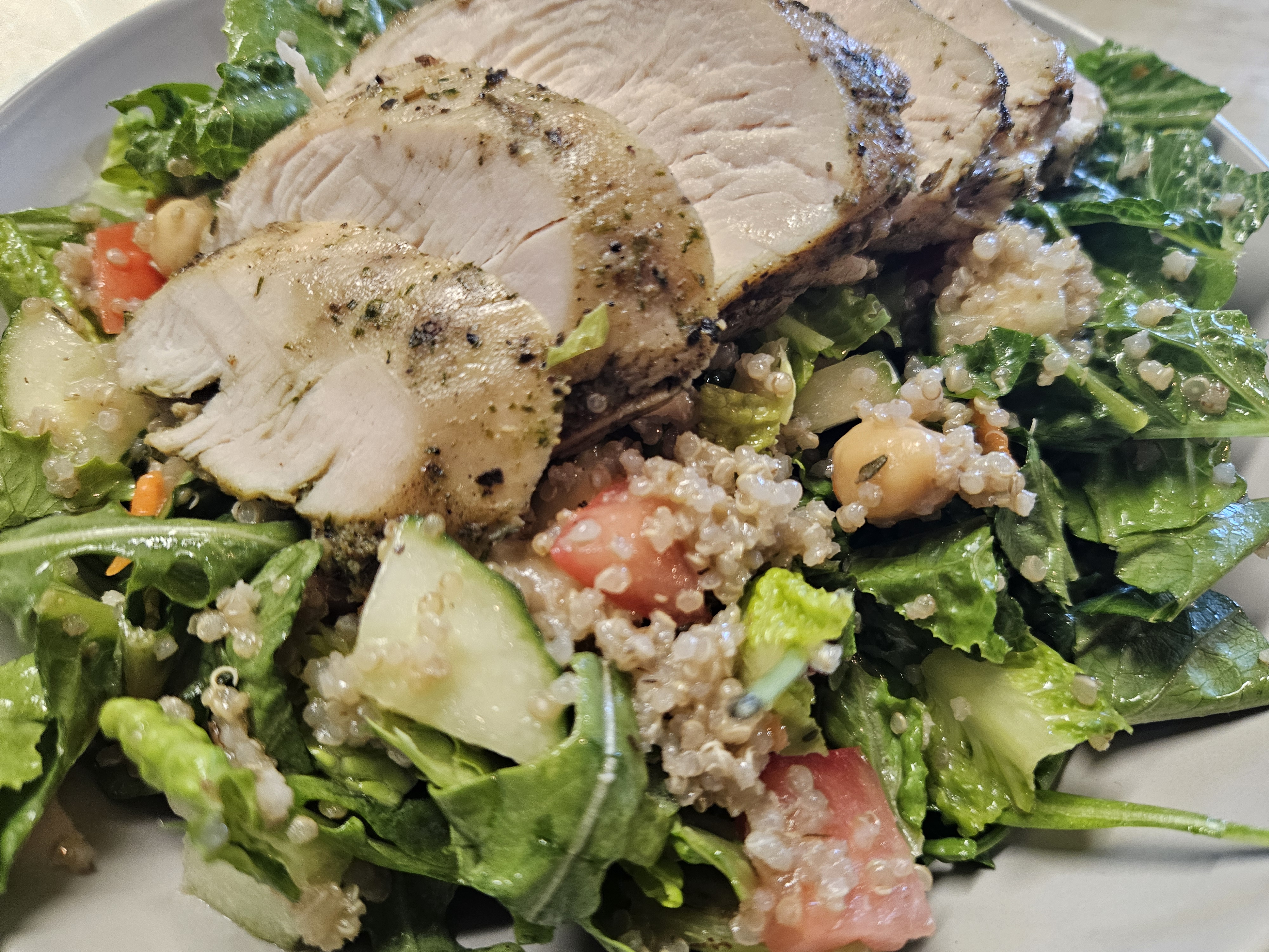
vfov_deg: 58.9
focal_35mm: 23
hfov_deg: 73.9
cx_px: 634
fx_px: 843
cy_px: 476
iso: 320
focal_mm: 5.4
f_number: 1.8
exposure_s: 1/120
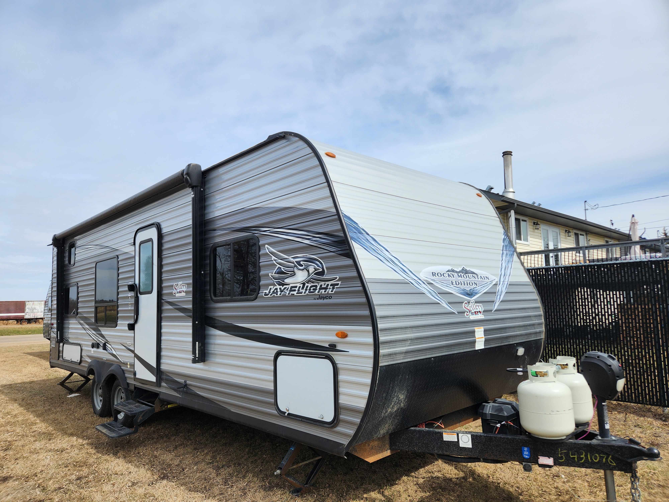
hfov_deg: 73.9
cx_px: 334
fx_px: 445
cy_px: 251
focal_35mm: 23
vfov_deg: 58.9
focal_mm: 5.4
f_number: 1.8
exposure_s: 1/1695
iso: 20
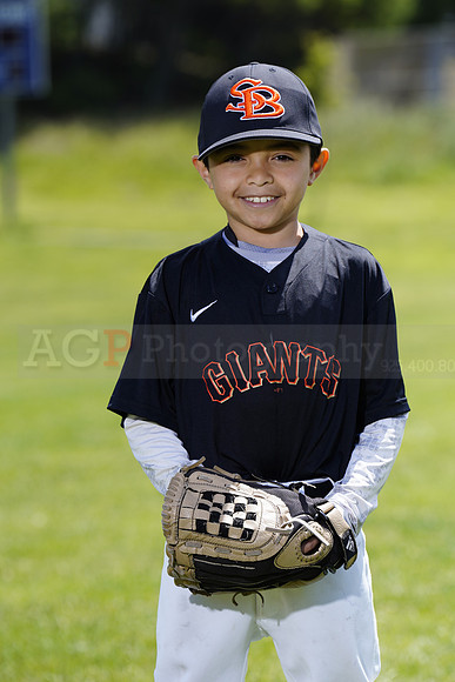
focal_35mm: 197
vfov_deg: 10.4
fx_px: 3732
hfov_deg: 7.0
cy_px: 341
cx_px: 228
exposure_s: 1/250
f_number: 6.3
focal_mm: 197
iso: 100
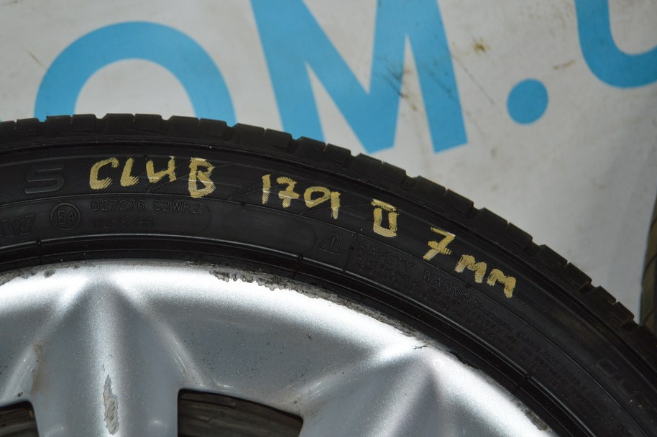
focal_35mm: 84
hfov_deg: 24.2
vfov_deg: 16.2
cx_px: 328
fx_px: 1532
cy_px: 230
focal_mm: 50
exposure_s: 1/60
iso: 900
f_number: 5.6
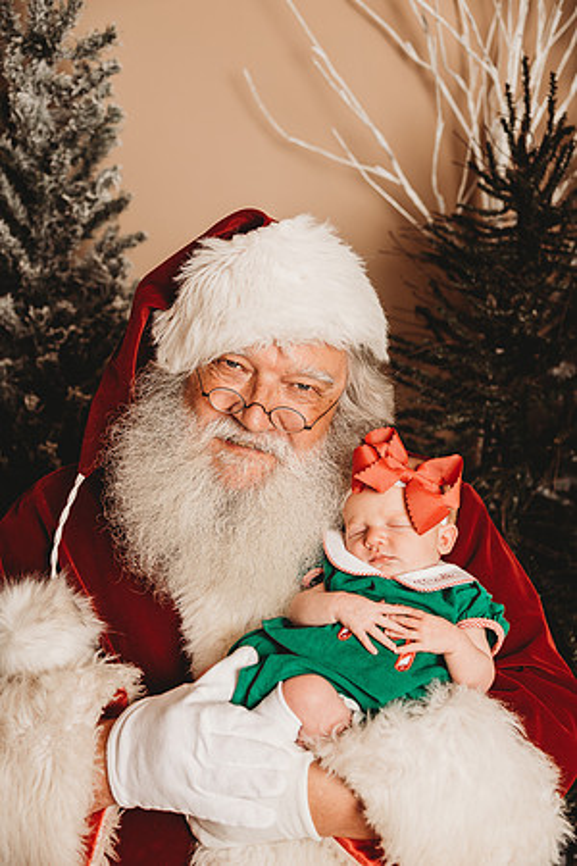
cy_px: 433
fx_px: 1250
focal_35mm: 52
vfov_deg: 38.2
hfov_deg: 26.0
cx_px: 288
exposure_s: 1/160
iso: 100
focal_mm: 52
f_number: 4
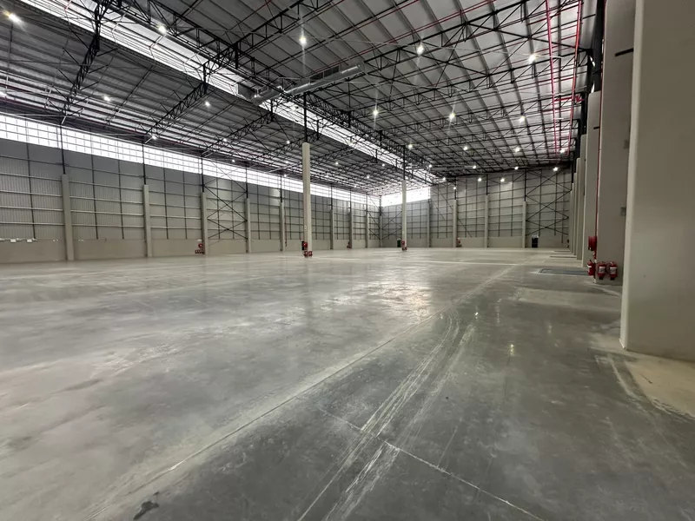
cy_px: 260
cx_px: 348
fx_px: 281
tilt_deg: -3.7
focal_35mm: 14
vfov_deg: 85.7
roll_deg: +0.8
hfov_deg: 102.1
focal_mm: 2.22
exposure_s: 1/99
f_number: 2.2
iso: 160
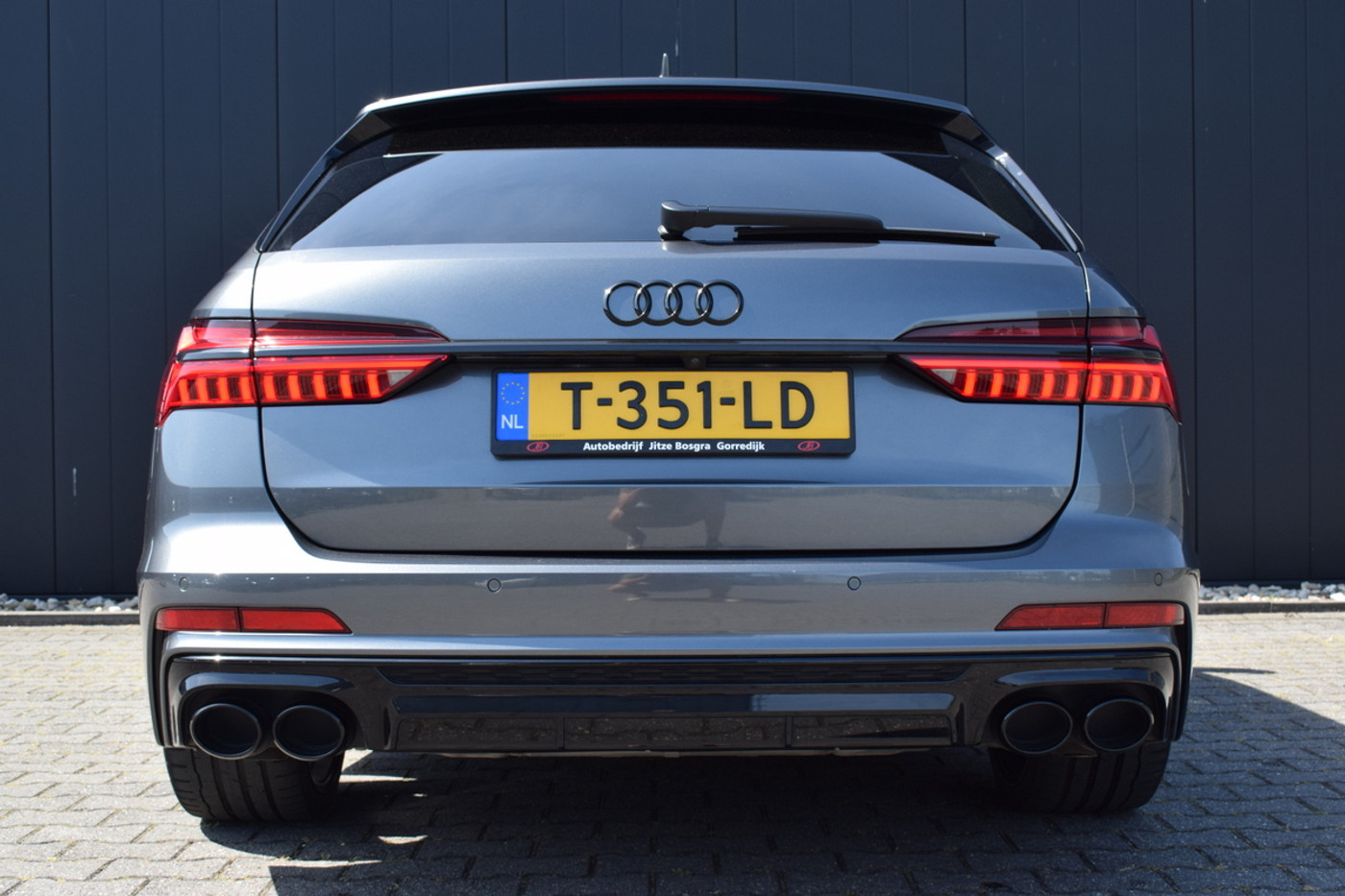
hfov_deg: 41.1
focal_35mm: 48
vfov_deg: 28.1
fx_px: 1793
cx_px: 672
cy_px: 448
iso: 280
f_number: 8
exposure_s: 1/250
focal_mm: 32
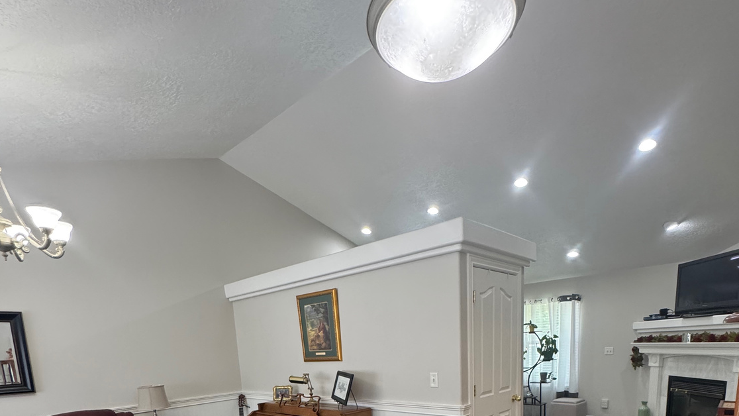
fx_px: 412
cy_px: 418
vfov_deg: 45.2
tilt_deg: -9.9
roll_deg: +3.2
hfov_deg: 83.8
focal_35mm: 21
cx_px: 373
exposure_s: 1/120
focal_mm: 2.22
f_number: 2.2
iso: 320
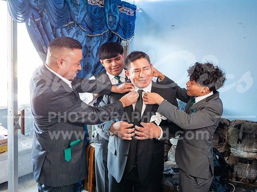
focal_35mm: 34
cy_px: 96
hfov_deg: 54.0
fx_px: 252
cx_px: 128
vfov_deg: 41.8
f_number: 4
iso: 1600
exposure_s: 1/60
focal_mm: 17
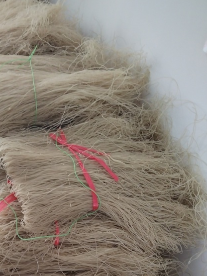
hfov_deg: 28.0
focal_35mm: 50
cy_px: 257
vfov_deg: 35.5
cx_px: 21
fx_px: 399
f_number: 1.8
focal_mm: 4.75
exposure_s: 1/25
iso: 997
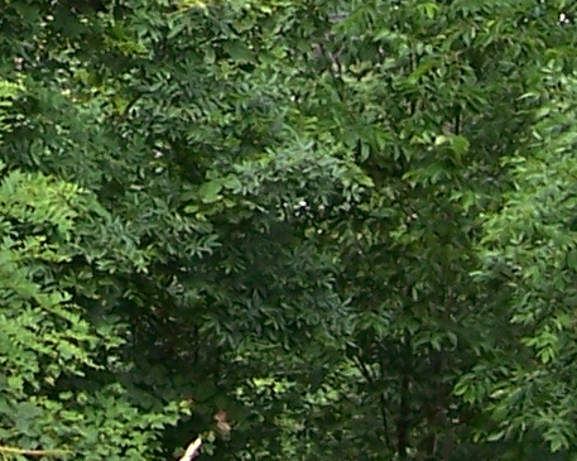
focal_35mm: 186
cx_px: 14
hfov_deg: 10.3
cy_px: -290
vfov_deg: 8.1
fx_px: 3174
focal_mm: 5.6
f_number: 2.7
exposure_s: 1/350
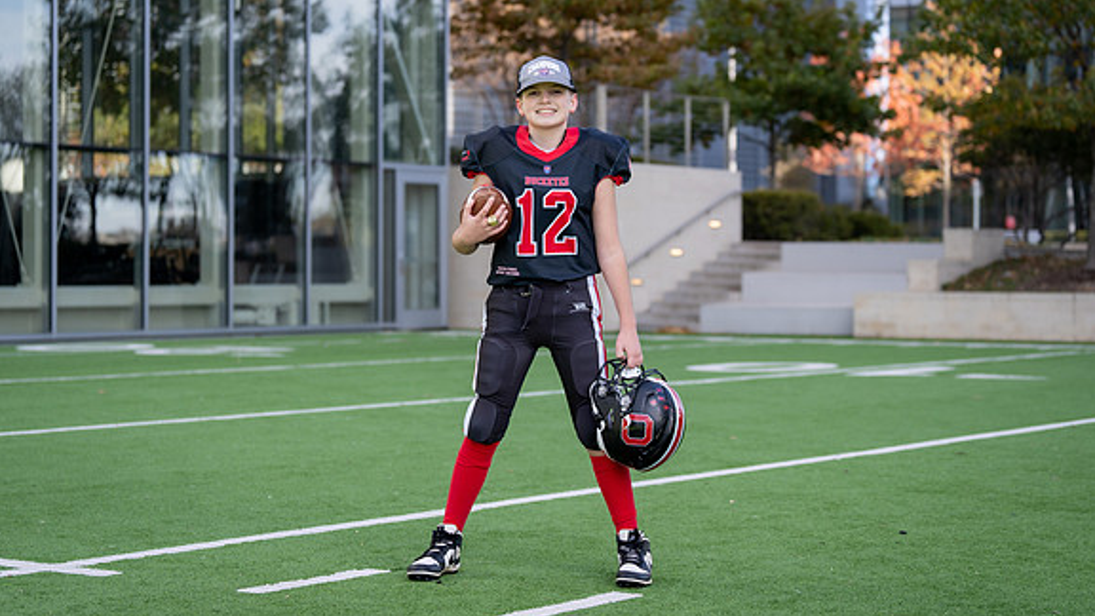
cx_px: 568
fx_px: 2236
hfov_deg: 27.5
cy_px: 251
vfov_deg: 15.7
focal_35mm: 77
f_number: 2.8
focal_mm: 70
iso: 100
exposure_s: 1/500
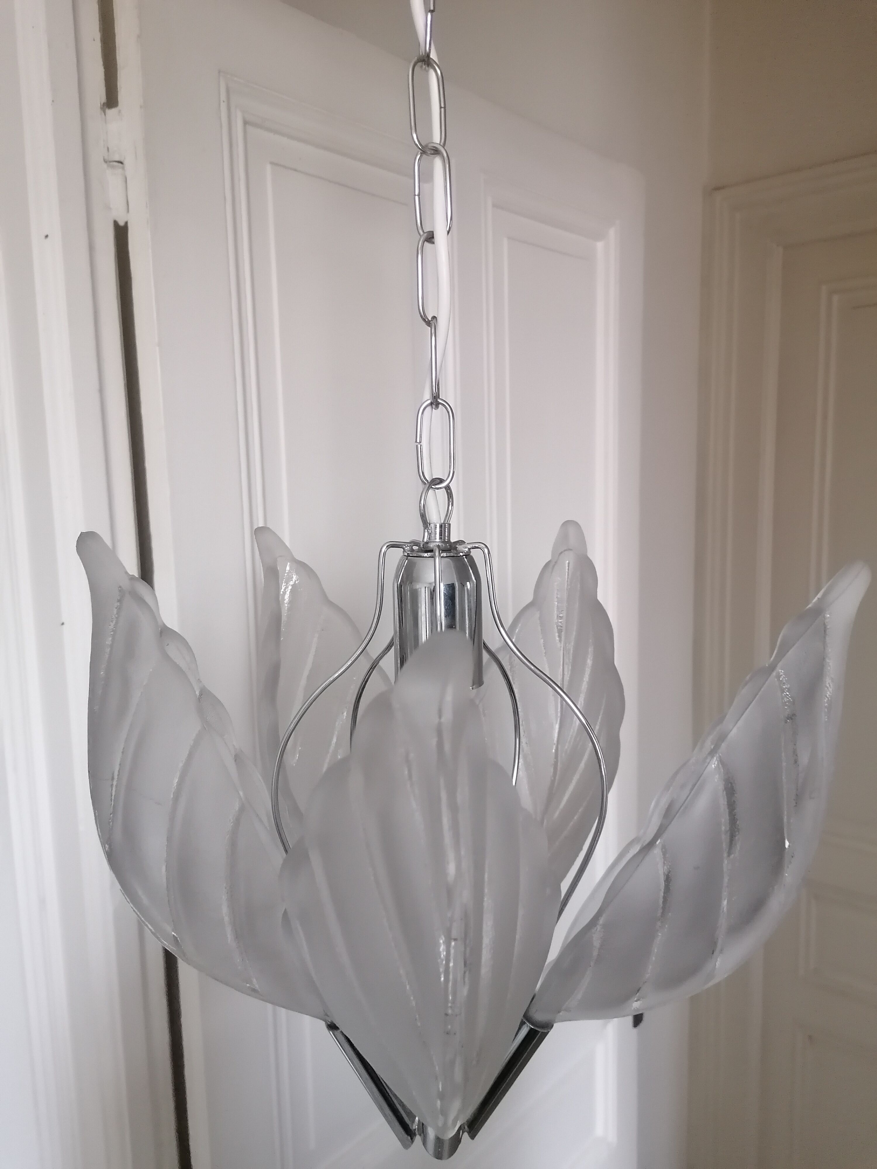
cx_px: 438
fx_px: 912
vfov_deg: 65.3
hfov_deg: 51.4
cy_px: 584
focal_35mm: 27
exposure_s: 1/25
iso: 500
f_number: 1.8
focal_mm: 4.75
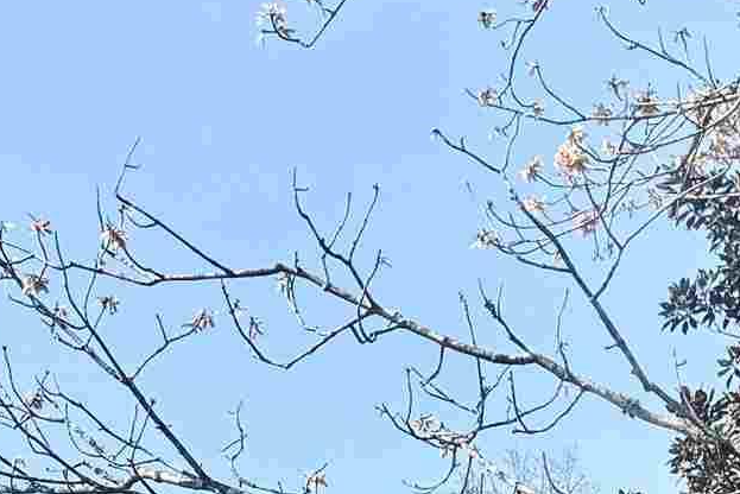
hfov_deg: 16.6
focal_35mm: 123
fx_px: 2529
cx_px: 287
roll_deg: -2.3
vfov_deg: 10.0
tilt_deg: +8.4
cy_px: 1104
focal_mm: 6.76
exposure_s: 1/3802
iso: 80
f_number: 1.78
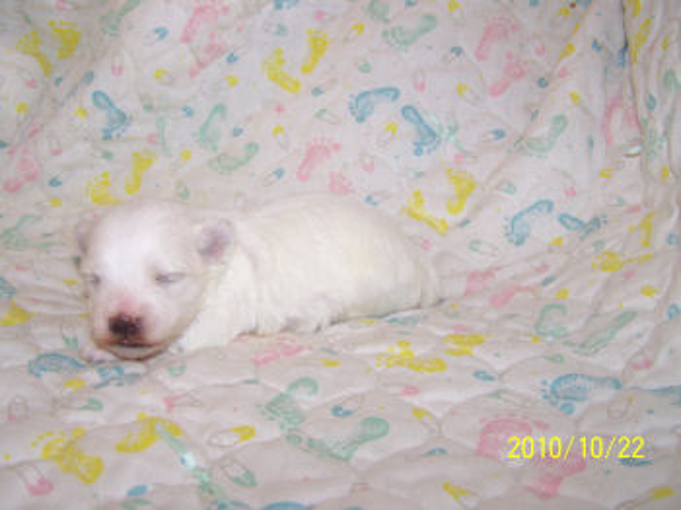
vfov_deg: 37.7
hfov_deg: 49.0
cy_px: 255
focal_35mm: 38
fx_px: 747
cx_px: 340
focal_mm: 6.3
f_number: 2.8
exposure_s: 1/60
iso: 80
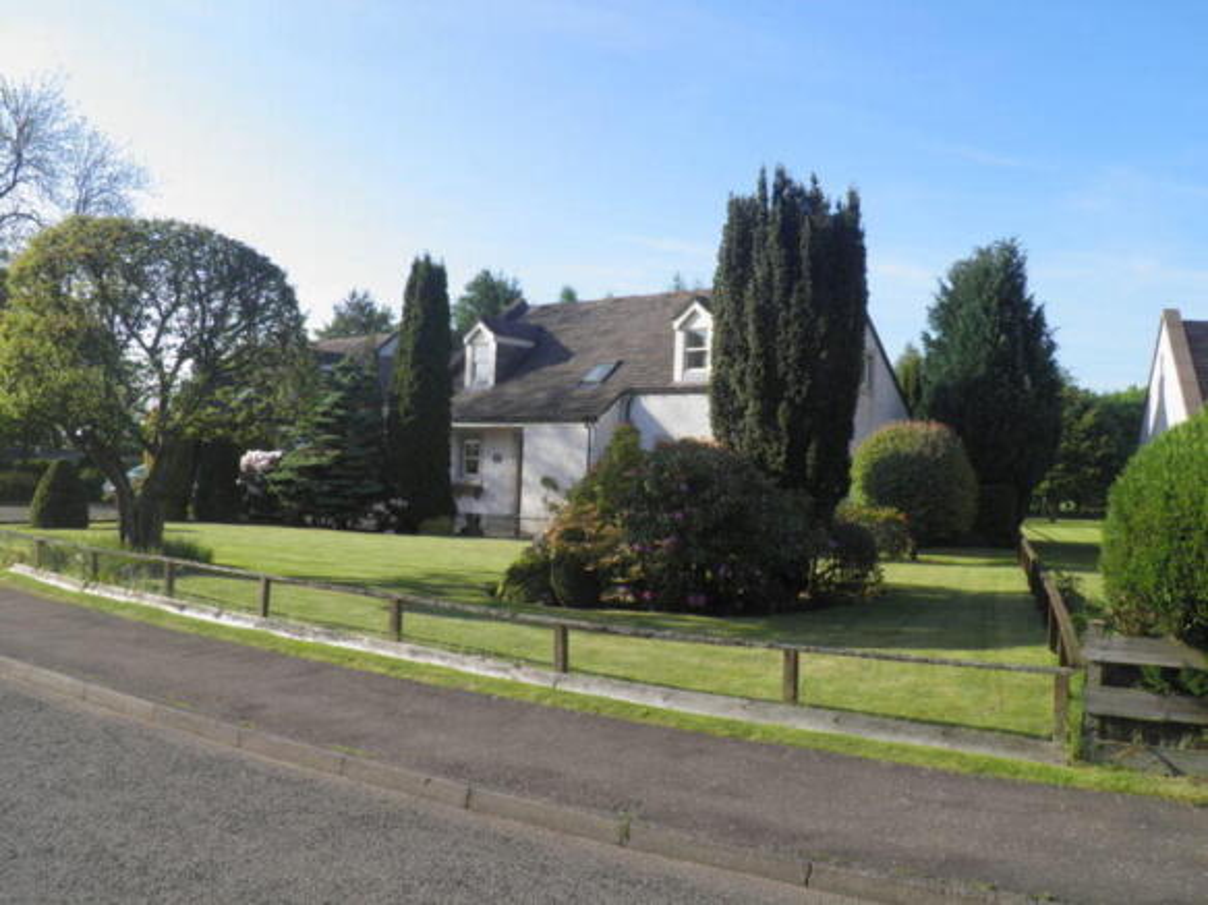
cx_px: 604
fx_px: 1047
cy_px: 452
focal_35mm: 30
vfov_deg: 46.8
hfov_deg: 60.0
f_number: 5.9
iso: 50
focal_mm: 5.5
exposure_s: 1/200
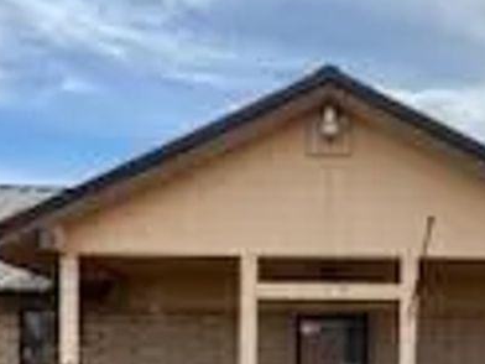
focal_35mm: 68
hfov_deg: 28.2
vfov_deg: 20.5
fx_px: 953
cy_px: 406
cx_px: 351
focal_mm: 4.25
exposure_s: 1/1927
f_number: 1.8
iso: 32
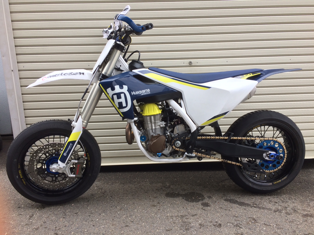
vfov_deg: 48.2
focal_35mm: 29
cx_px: 157
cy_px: 118
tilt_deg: -10.5
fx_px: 263
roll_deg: +1.5
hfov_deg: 61.7
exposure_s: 1/120
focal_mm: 4.15
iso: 40
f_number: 2.2
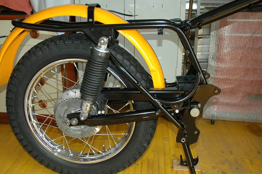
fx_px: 276
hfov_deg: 50.7
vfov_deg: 35.0
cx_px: 131
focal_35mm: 38
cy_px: 96
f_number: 3.8
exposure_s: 1/60
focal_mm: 22
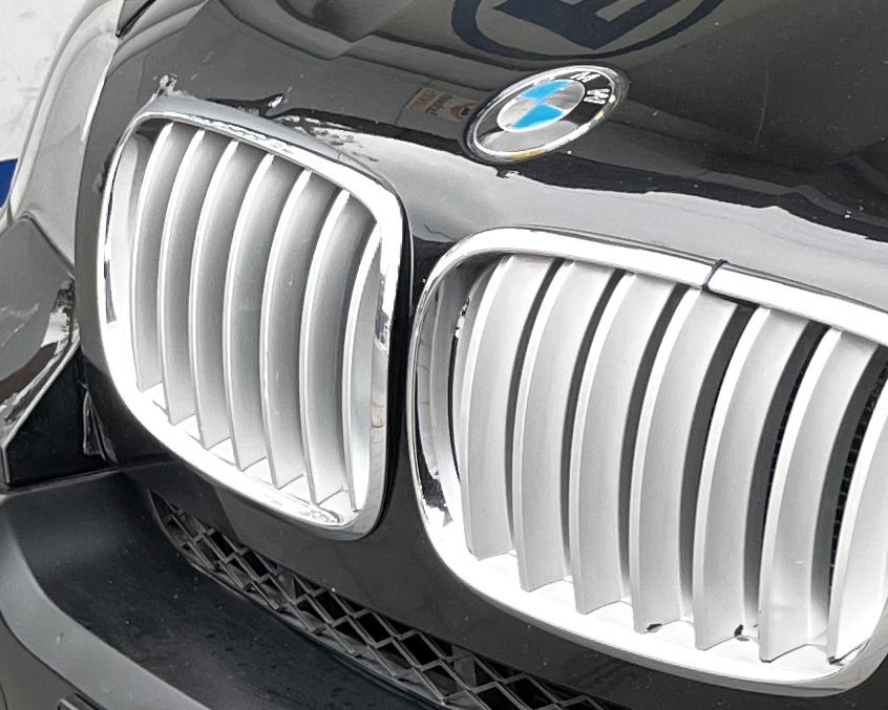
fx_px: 3180
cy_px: 416
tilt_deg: -15.0
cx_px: 1805
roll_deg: -5.3
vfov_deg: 12.7
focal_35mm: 121
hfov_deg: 13.5
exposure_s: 1/100
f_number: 1.6
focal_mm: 5.1
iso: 50
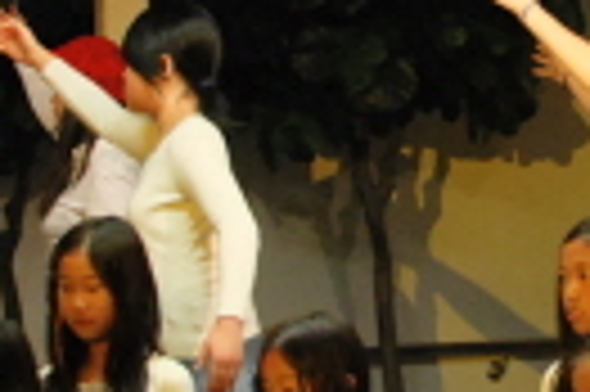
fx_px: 4214
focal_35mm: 257
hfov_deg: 8.0
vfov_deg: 5.3
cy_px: 113
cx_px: 649
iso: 800
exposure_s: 1/80
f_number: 3.5
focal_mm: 35
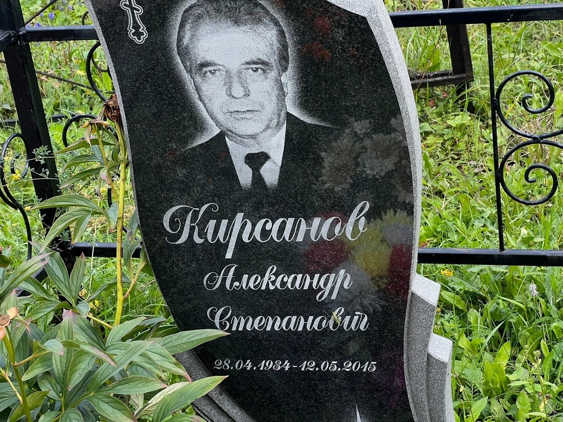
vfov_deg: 19.1
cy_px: 211
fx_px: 1252
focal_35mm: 77
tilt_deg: -21.1
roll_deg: +9.9
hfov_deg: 25.3
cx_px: 282
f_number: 2.8
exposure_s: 1/132
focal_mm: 9
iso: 32
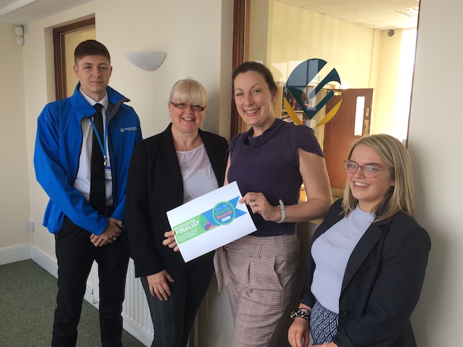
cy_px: 174
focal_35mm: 31
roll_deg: -0.9
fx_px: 415
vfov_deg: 45.4
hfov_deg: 58.3
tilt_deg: -11.0
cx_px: 225
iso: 50
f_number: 2.2
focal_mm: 4.15
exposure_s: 1/50
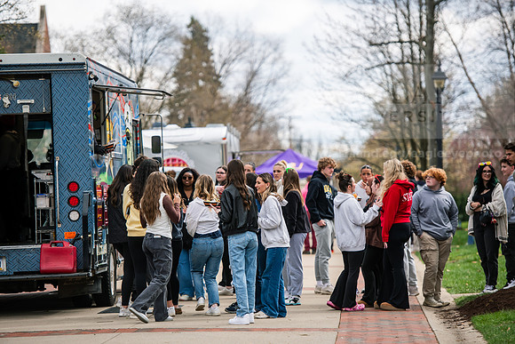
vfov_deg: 8.9
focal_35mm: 155
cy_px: 172
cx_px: 258
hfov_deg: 13.2
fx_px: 2218
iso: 200
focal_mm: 155
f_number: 3.2
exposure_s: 1/1250
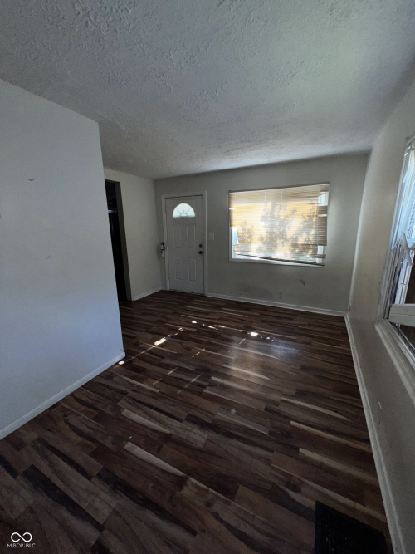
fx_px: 208
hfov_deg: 89.9
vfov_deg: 106.2
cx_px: 208
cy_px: 277
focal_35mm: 13
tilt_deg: -12.3
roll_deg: +1.7
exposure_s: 1/148
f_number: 1.8
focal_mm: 1.57
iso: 25
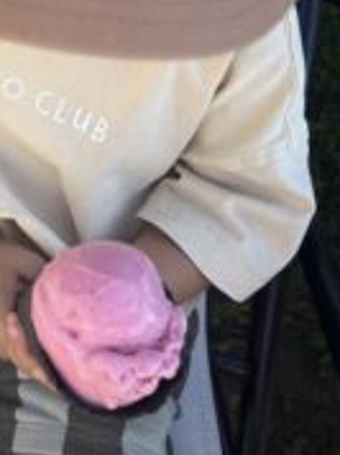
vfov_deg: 34.7
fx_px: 709
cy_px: 107
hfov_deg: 25.8
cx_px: 10
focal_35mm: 54
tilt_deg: -48.9
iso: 80
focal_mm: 6.76
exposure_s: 1/1361
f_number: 1.78
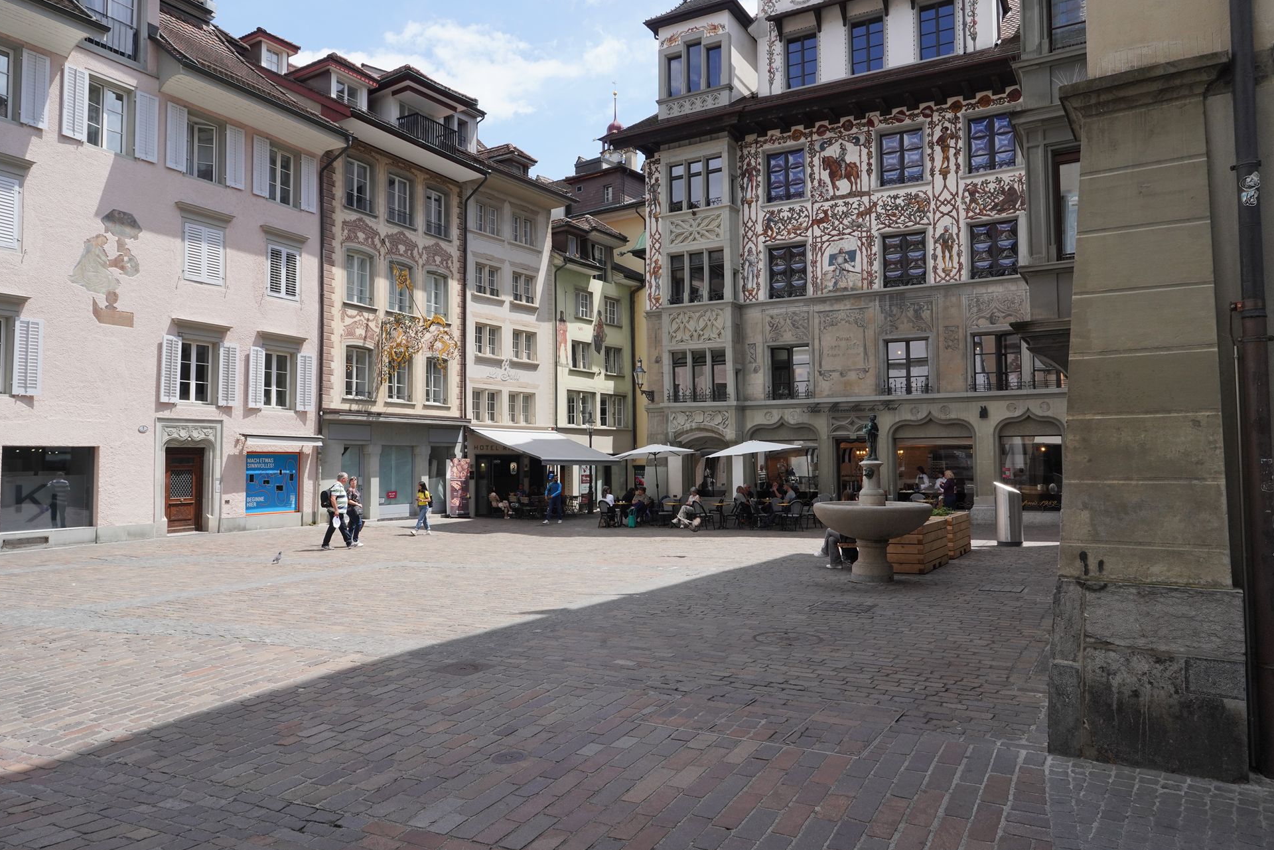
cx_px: 623
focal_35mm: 25
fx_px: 885
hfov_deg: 71.5
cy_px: 410
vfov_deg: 51.3
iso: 500
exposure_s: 1/320
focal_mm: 24
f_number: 16
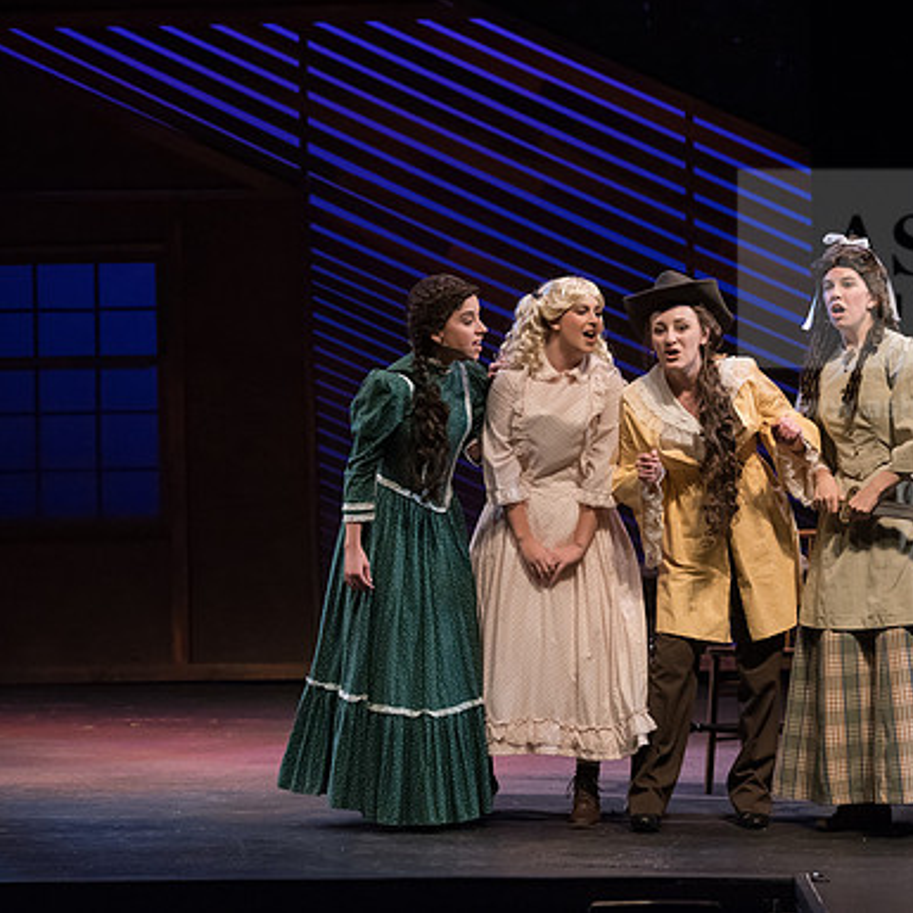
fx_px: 4207
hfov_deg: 12.4
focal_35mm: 141
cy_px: 456
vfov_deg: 12.4
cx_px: 666
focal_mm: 110
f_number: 4.5
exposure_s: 1/400
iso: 5000
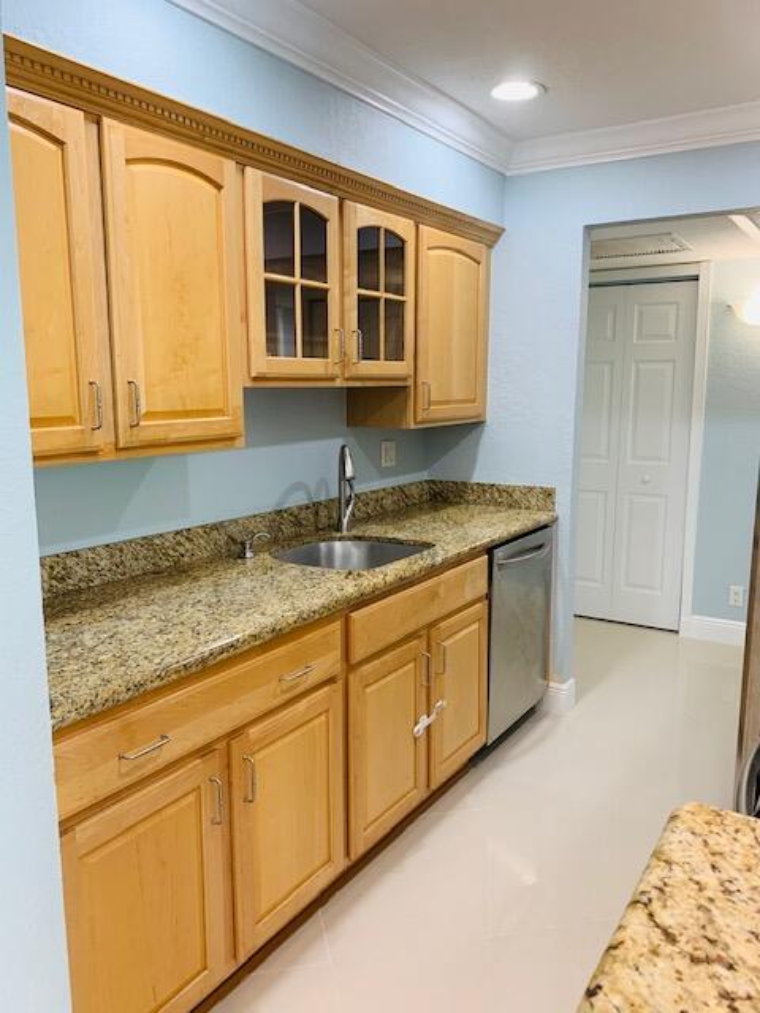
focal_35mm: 26
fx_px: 761
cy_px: 506
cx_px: 380
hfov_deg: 53.1
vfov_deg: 67.3
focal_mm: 4.25
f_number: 1.8
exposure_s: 1/60
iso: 80
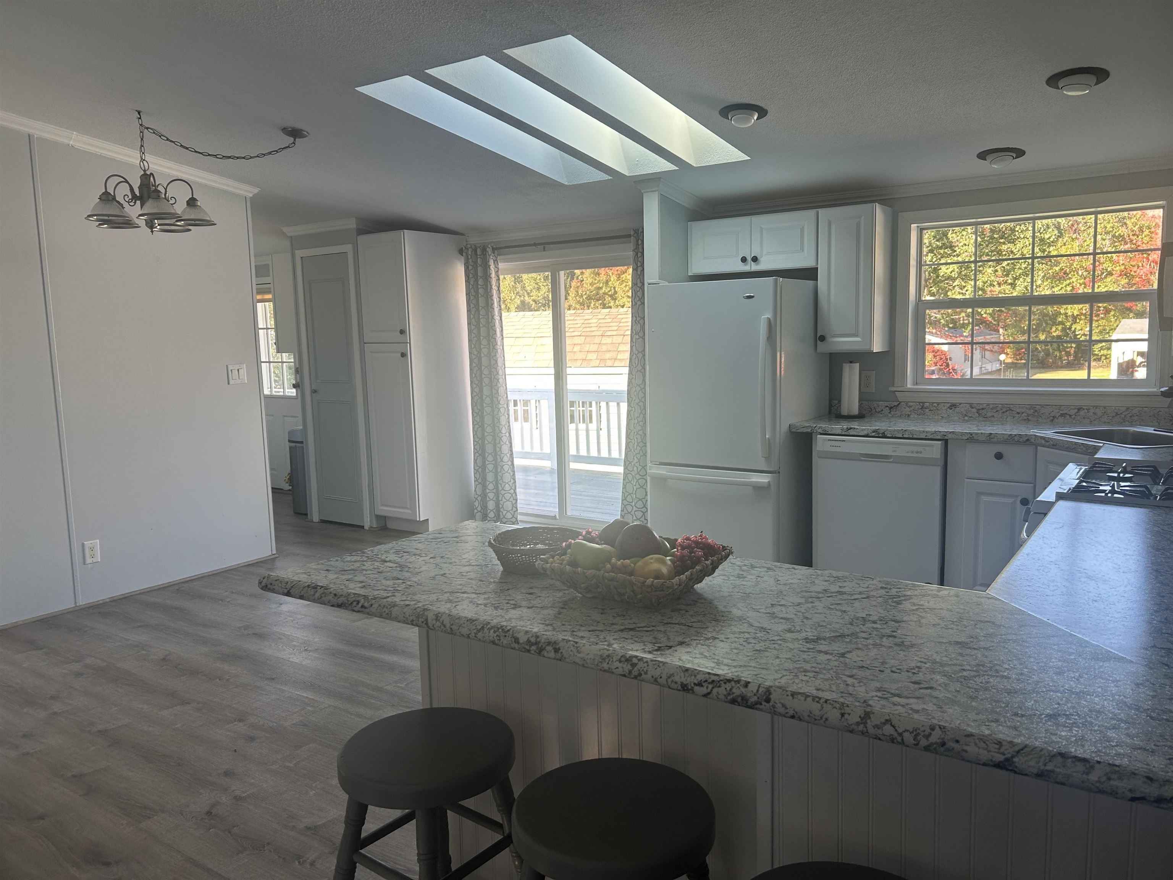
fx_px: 881
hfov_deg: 67.3
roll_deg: +2.2
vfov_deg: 53.1
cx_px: 586
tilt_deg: -7.1
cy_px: 440
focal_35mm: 26
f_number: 1.5
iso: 50
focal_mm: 5.7
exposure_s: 1/121
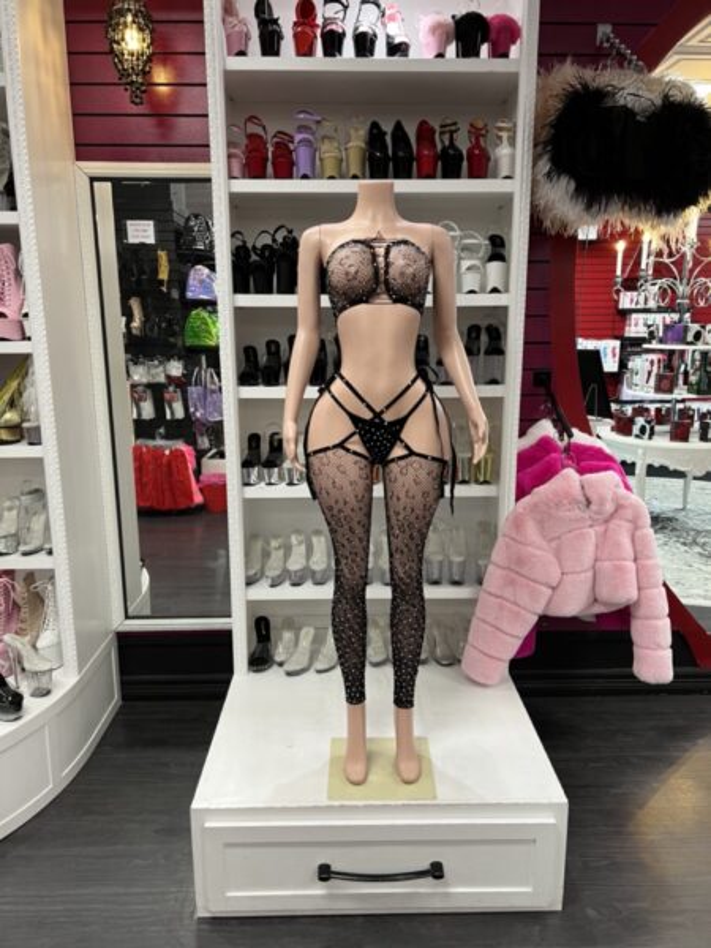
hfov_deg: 53.1
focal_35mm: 26
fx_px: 712
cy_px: 474
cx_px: 356
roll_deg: +1.0
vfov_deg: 67.3
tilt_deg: -12.2
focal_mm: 5.7
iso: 125
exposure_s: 1/60
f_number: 1.5
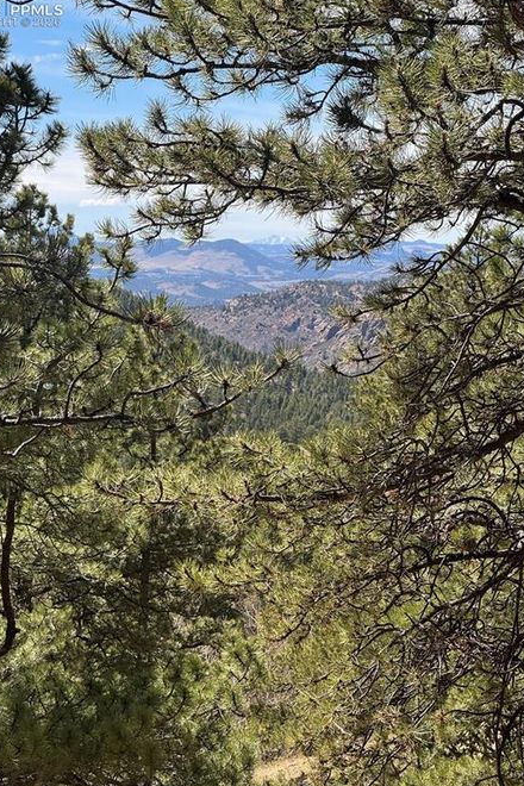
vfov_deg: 25.1
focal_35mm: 81
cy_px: 392
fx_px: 1768
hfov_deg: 16.9
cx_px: 244
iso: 25
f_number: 2.8
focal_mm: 9
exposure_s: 1/473
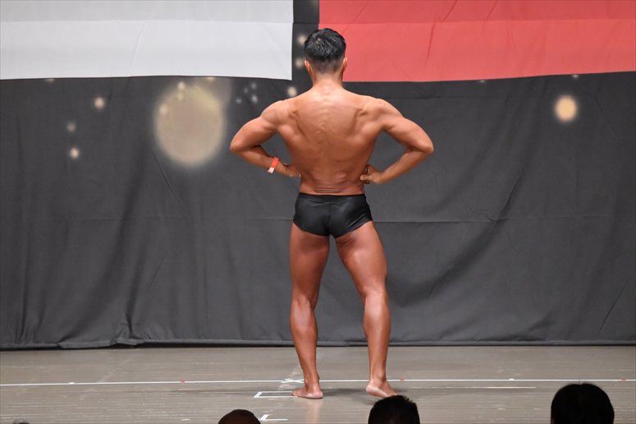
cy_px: 212
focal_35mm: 225
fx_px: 3973
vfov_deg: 6.1
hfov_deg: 9.2
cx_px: 318
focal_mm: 150
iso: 8000
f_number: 5.6
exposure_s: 1/400
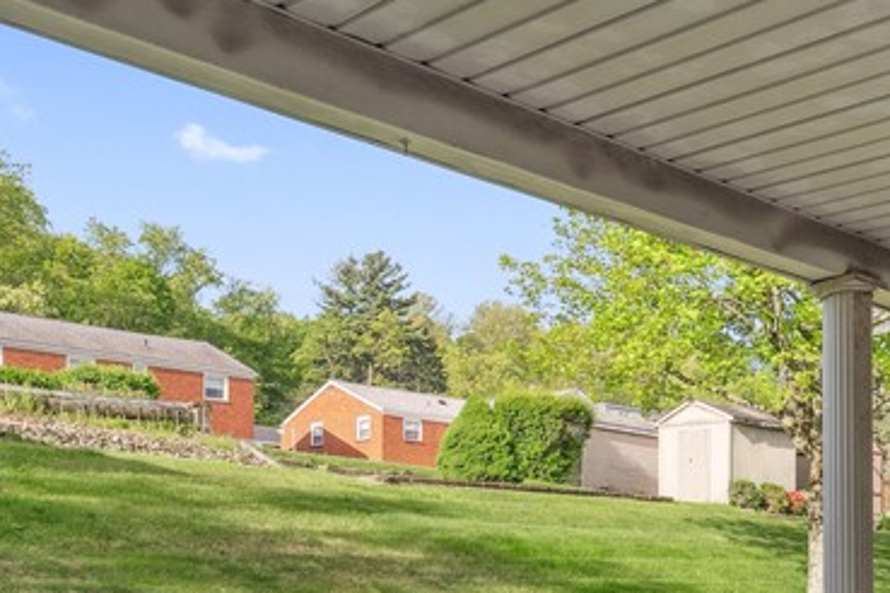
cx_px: 666
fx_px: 1236
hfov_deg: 38.6
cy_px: 576
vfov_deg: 25.8
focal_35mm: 50
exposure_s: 1/320
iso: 100
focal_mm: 17
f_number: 5
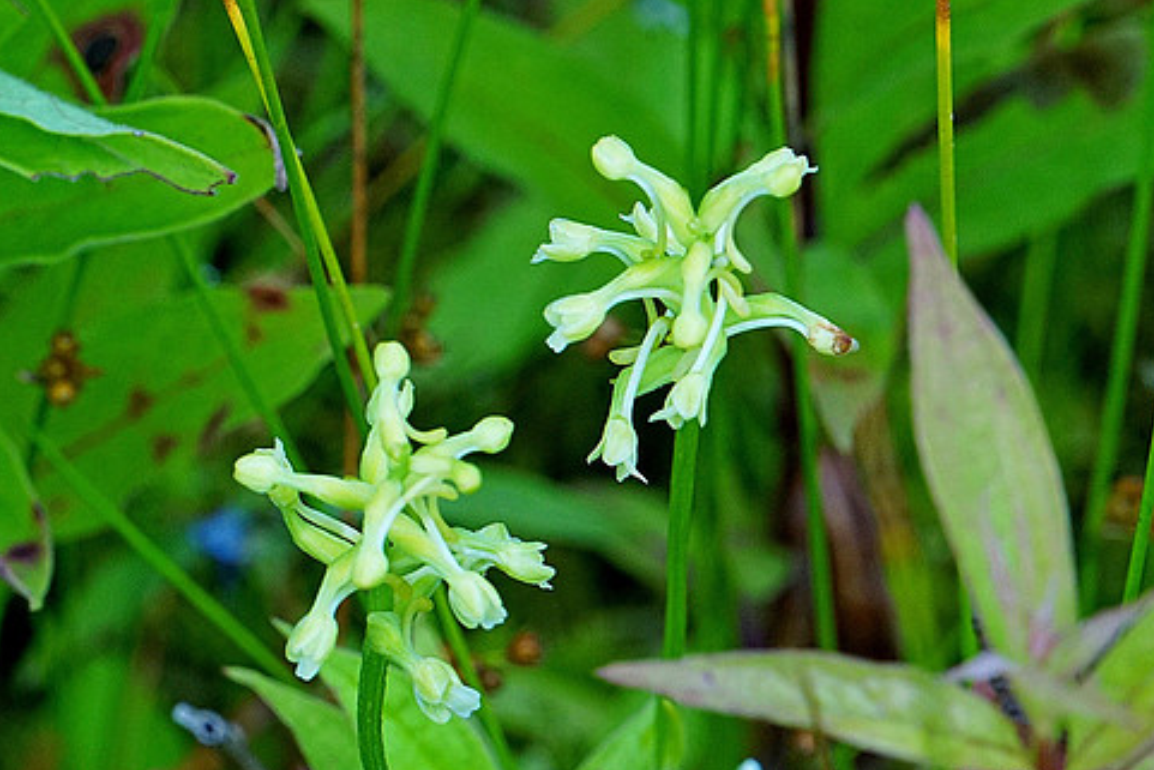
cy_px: 440
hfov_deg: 5.4
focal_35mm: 380
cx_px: 554
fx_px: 12184
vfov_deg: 3.6
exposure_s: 1/100
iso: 1000
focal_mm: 210
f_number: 14
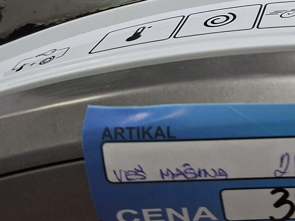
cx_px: 344
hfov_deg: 26.5
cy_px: -35
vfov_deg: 20.9
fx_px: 562
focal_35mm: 66
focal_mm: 5.54
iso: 160
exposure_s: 1/100
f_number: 1.8
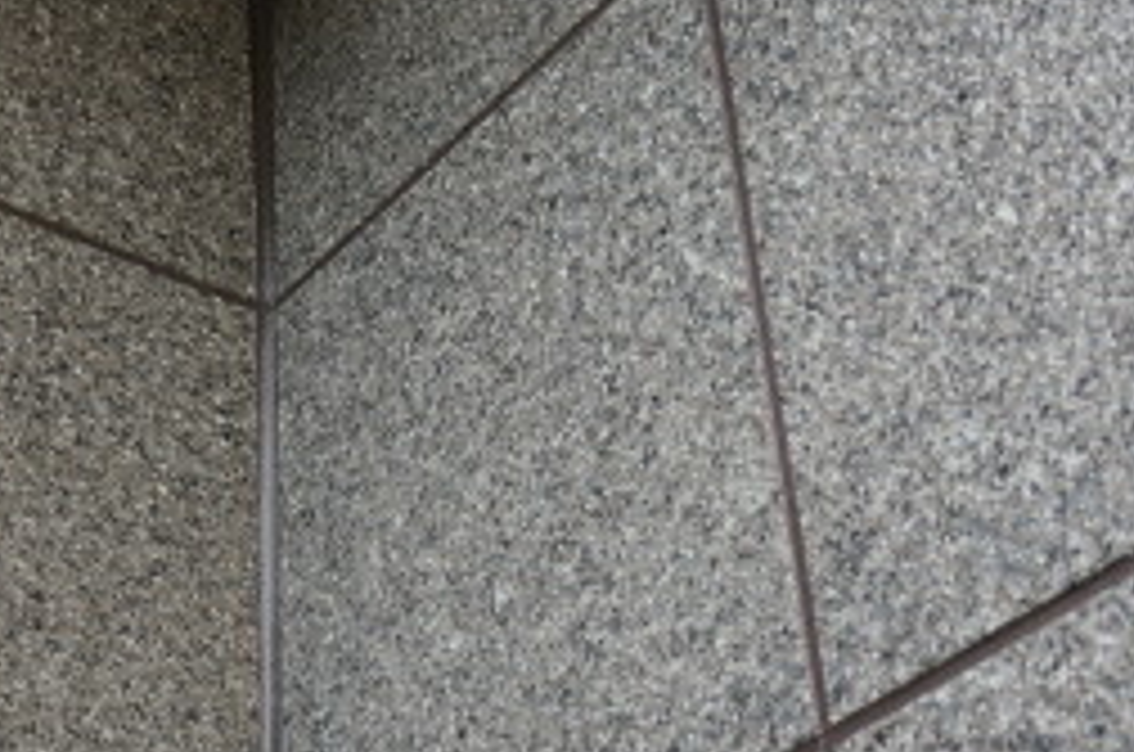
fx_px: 2584
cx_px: 274
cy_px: 333
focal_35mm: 82
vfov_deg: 16.5
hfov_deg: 24.5
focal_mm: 23
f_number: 4
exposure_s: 1/160
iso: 160
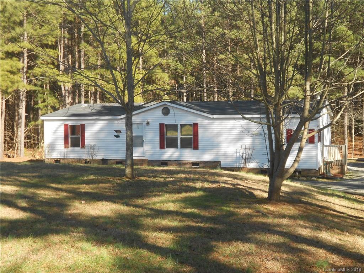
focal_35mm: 49
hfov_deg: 38.9
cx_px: 182
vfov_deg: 29.7
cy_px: 136
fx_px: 515
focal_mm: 8.8
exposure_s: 1/160
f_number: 4.5
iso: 80
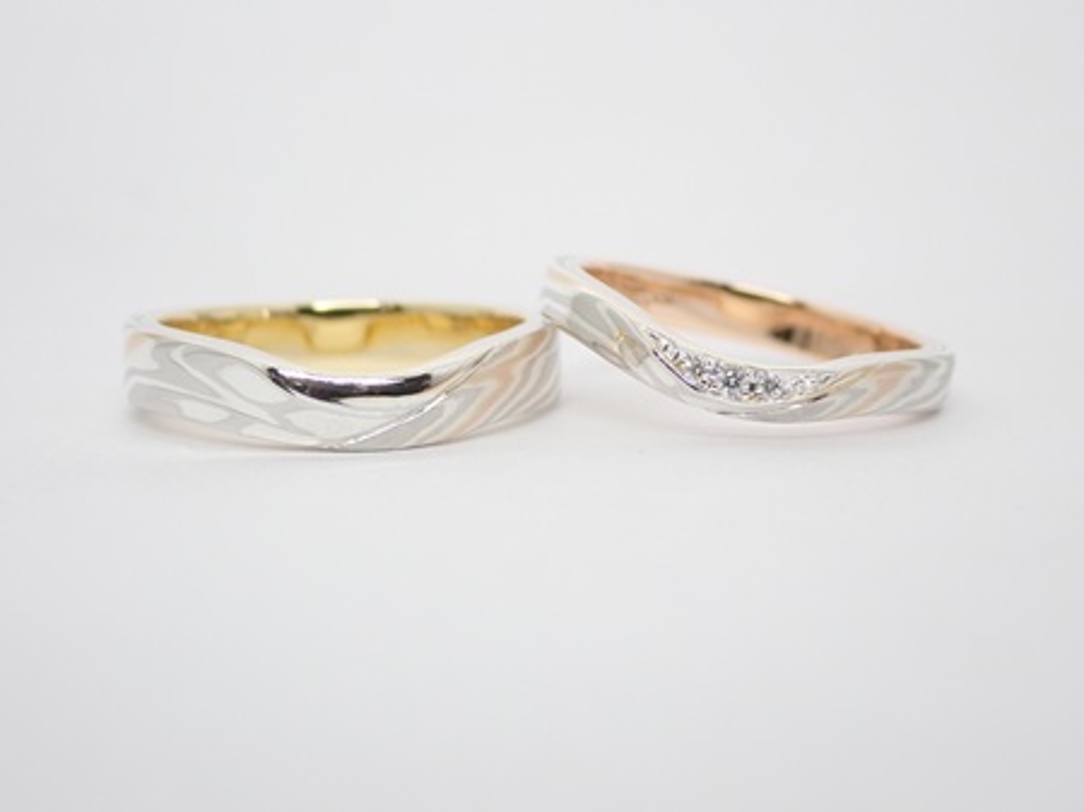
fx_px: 2410
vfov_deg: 19.1
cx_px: 542
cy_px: 406
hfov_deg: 25.3
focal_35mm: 77
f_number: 4.1
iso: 200
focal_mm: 13.65
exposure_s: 1/100
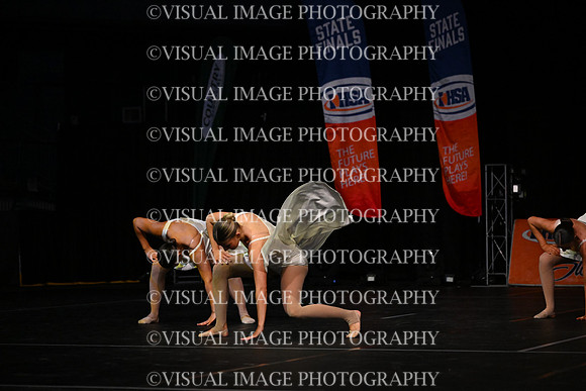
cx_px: 293
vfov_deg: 12.5
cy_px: 196
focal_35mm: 110
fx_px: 1791
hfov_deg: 18.6
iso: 8000
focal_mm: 110
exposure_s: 1/1000
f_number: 4
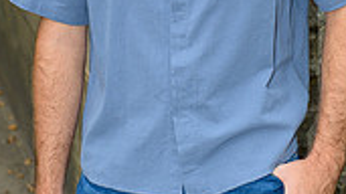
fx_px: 1770
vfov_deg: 6.3
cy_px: -8
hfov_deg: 11.2
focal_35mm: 193
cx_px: 198
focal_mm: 70
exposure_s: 1/60
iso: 200
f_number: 5
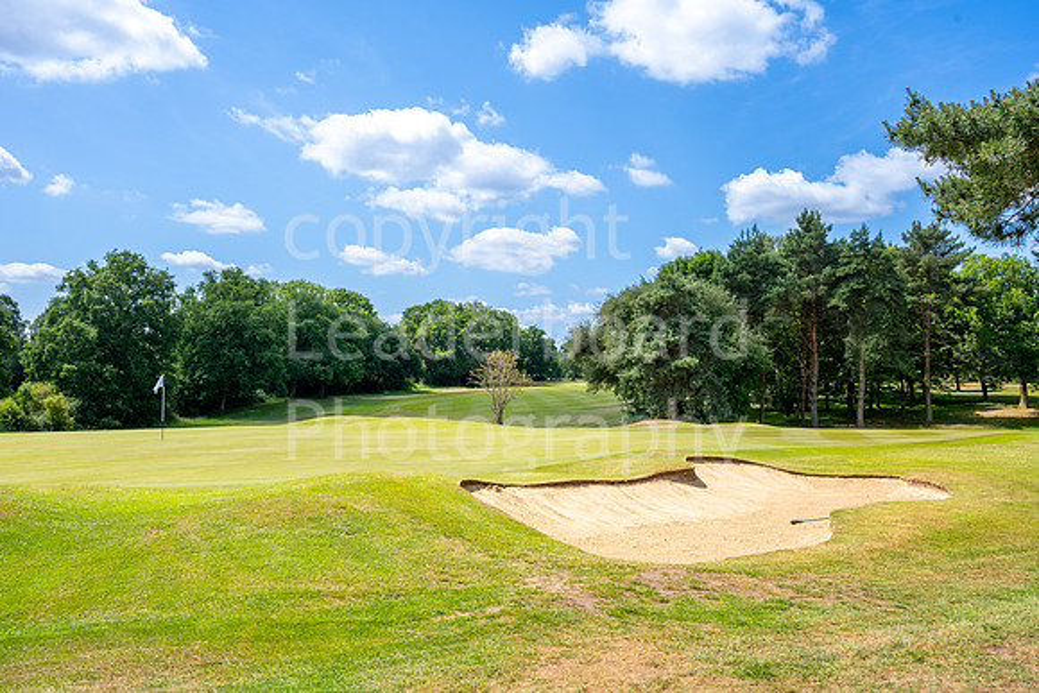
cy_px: 346
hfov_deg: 59.5
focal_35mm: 32
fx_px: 909
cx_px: 520
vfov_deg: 41.7
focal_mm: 31.5
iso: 400
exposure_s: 1/640
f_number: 9
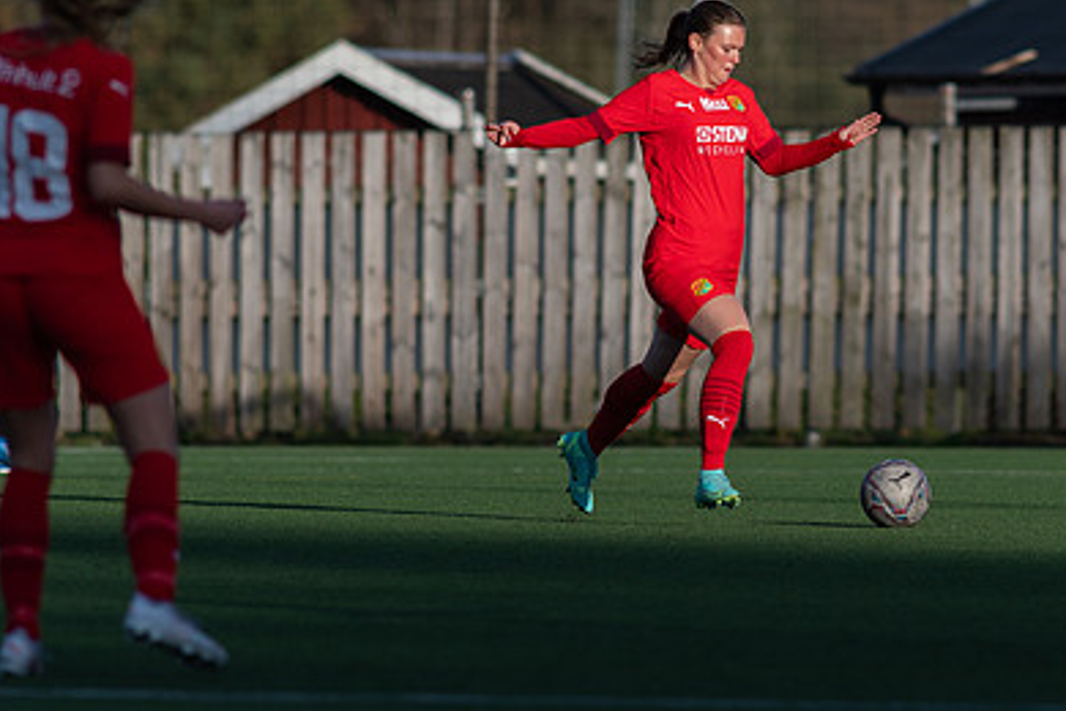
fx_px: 20430
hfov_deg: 3.0
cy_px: 327
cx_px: 694
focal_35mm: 690
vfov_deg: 2.0
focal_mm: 300
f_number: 3.5
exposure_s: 1/1600
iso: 160
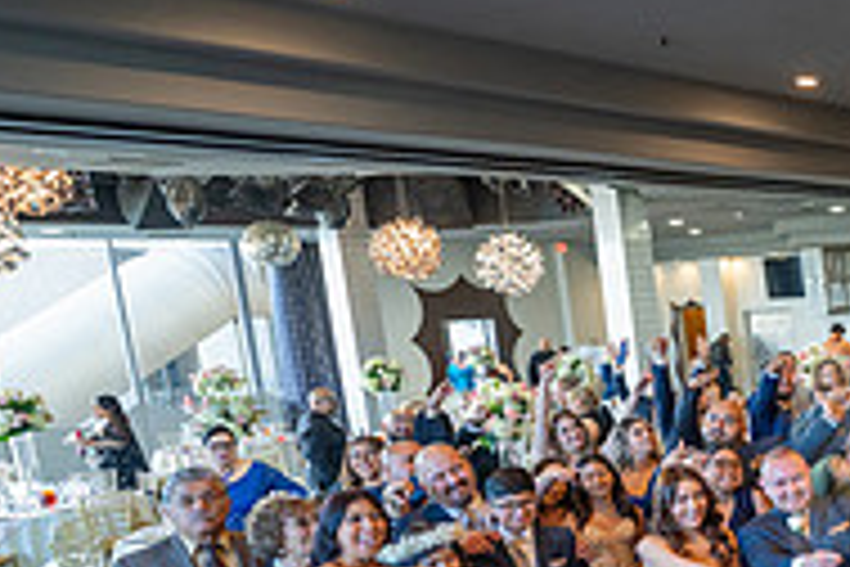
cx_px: 1183
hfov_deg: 31.2
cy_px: 448
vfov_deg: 30.5
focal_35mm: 43
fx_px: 1015
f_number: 2.8
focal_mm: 14
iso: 800
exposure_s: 1/100
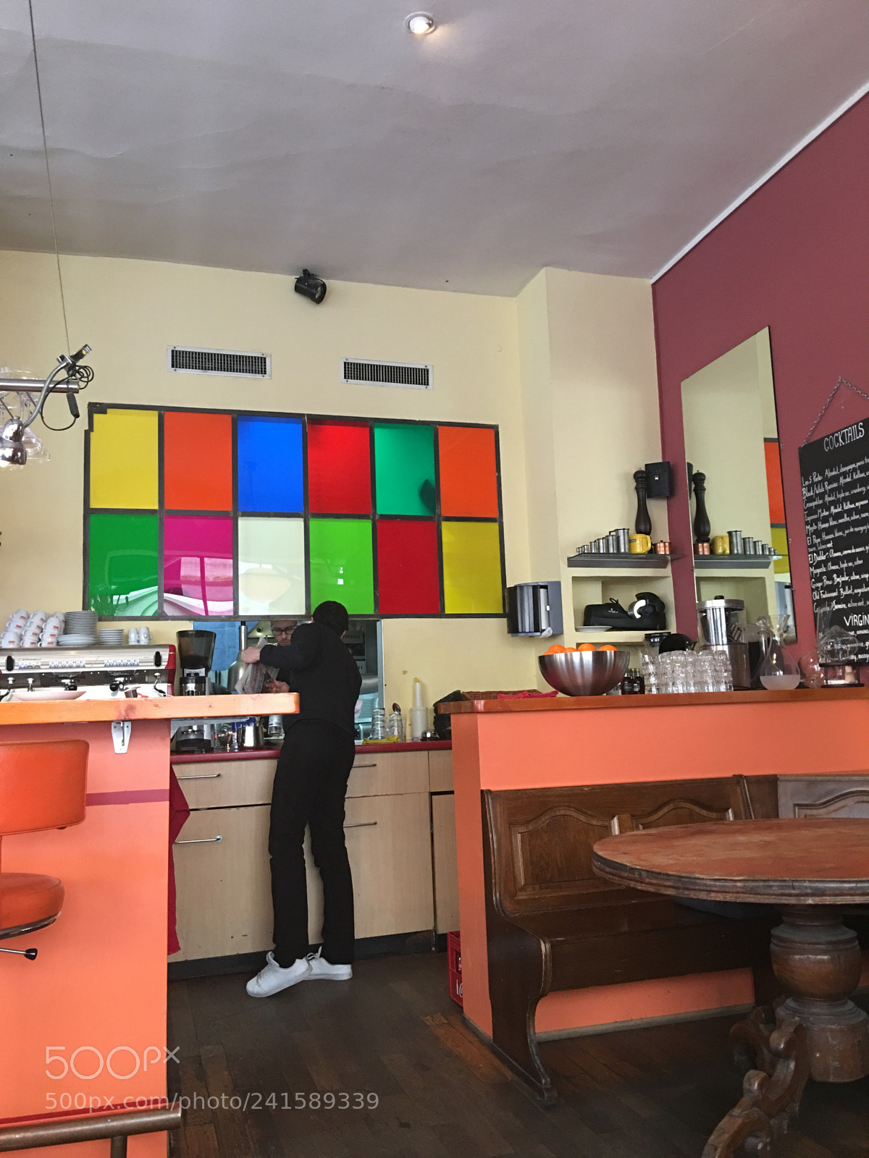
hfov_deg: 48.2
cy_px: 579
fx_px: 971
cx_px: 434
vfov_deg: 61.7
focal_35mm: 29
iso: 100
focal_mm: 4.15
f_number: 2.2
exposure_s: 1/10
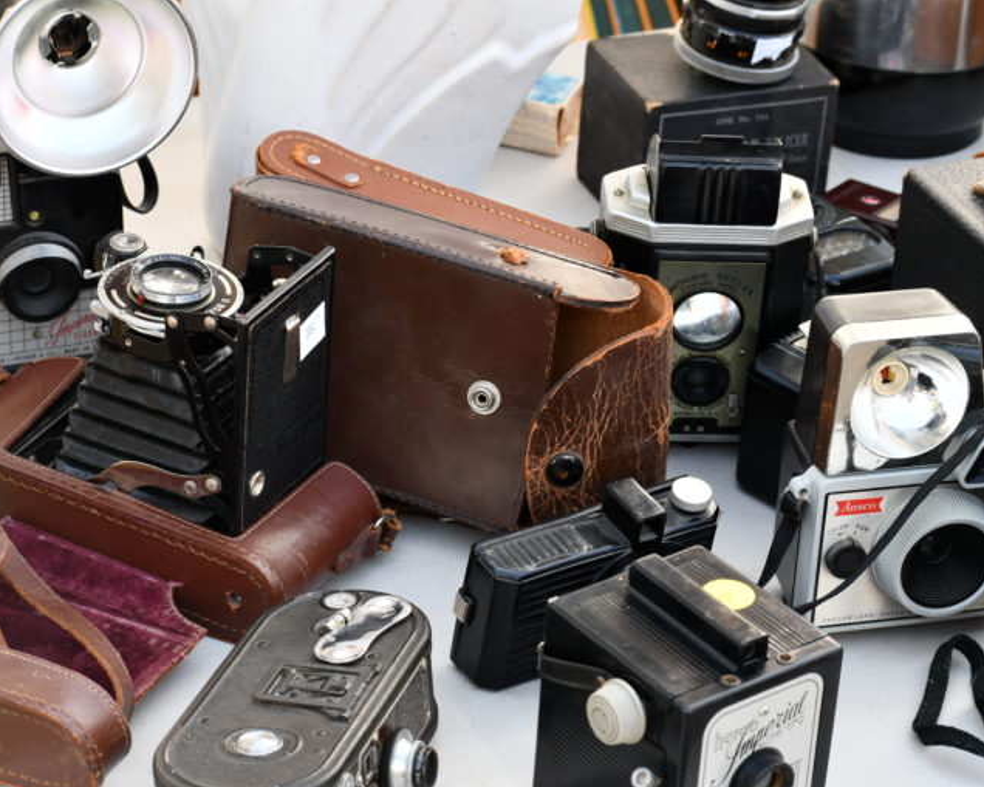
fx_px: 3466
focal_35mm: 119
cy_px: 394
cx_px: 518
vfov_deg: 13.0
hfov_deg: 16.2
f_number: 10
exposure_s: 1/50
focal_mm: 70
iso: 320
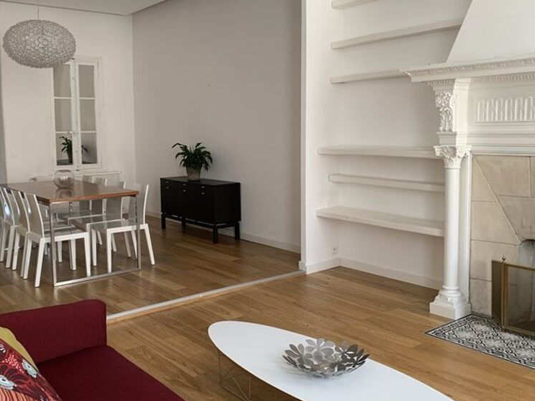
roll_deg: +1.1
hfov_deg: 52.5
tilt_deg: -6.2
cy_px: 184
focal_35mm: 35
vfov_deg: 40.7
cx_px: 232
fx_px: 541
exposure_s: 1/60
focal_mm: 4.25
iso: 160
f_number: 1.8
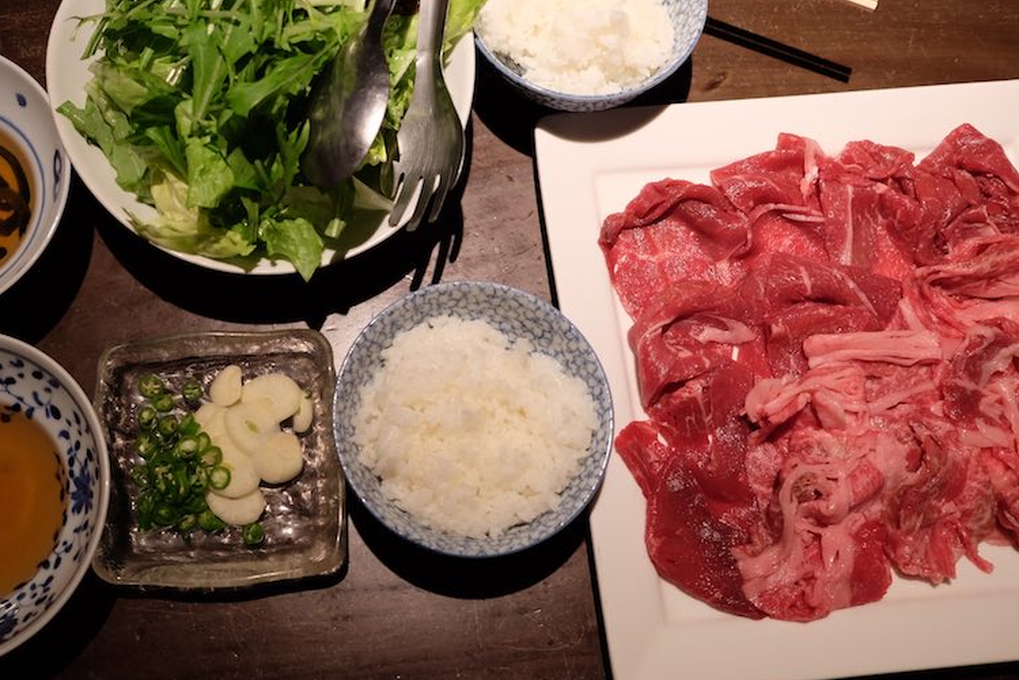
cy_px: 292
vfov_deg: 36.8
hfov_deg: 52.7
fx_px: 1019
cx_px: 405
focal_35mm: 36
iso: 640
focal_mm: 18
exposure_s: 1/60
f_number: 2.8
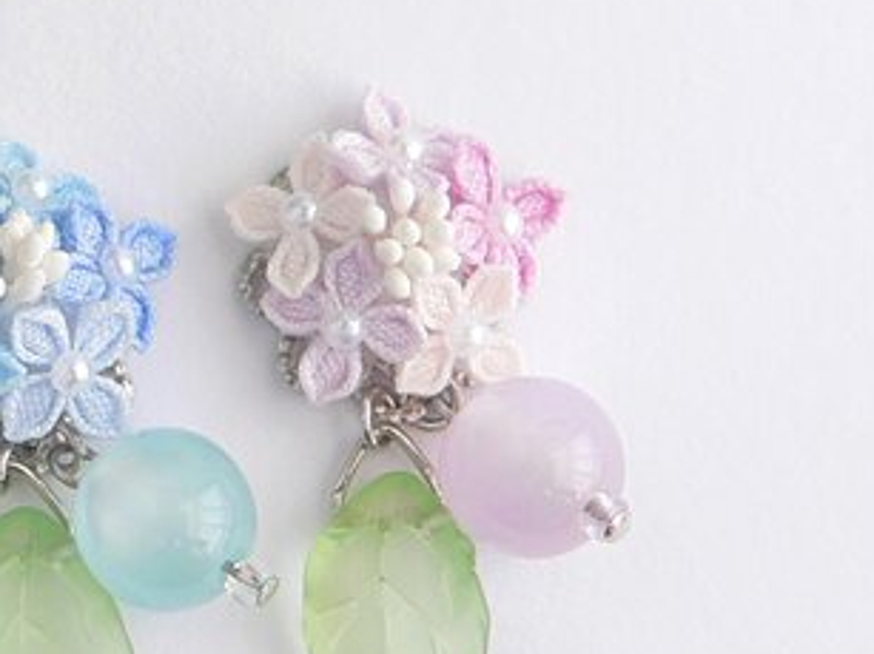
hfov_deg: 13.4
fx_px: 3685
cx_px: 43
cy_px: 415
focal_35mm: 146
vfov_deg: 10.1
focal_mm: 9.3
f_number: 2.8
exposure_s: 1/10
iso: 80
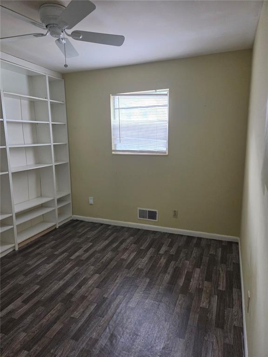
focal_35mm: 23
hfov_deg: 58.9
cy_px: 178
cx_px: 134
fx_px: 237
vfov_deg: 73.9
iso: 500
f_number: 1.8
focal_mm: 5.4
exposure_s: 1/120
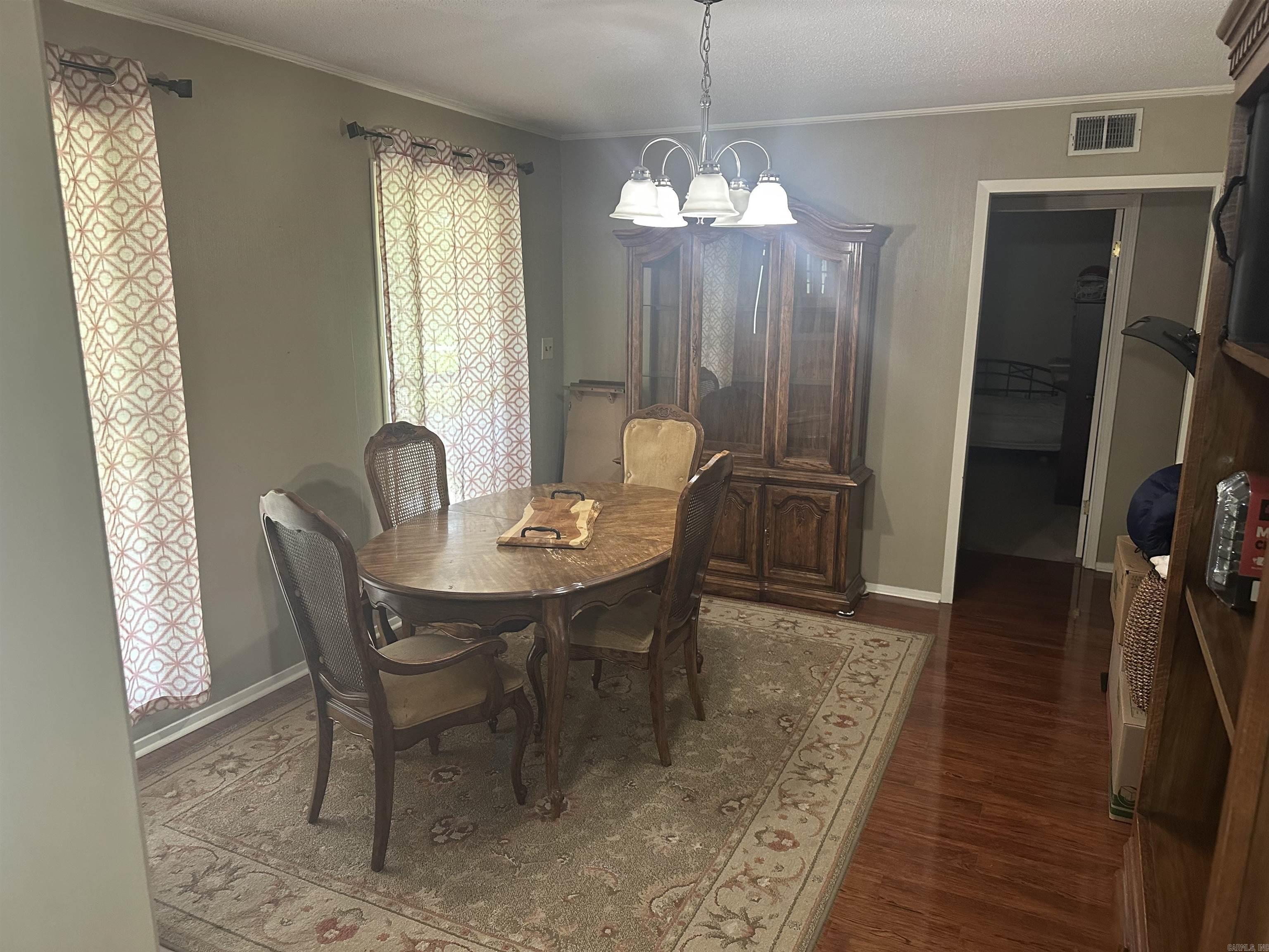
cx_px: 634
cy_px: 476
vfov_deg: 56.8
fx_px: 880
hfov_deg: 71.6
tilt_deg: -11.2
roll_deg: -0.7
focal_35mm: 24
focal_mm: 6.86
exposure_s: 1/60
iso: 500
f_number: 1.78
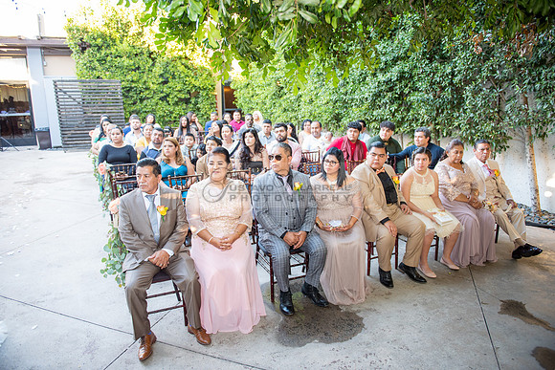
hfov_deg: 73.7
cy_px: 185
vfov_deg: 53.2
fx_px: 370
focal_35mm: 24
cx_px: 278
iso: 500
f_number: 3.2
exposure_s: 1/100
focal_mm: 24
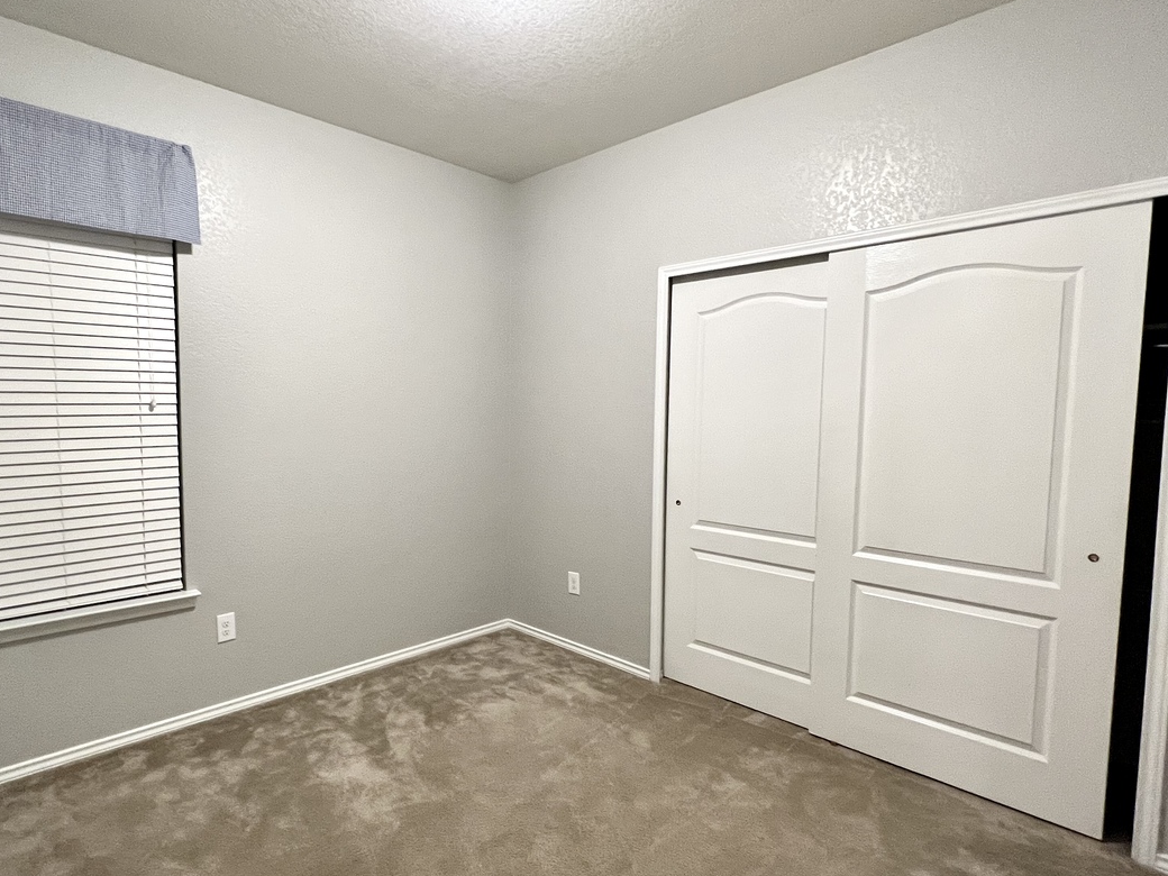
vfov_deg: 71.6
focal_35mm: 18
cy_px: 453
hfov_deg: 87.1
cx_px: 492
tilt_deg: -4.5
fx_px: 607
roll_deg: -0.1
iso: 320
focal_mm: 1.57
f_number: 1.8
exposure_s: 1/60
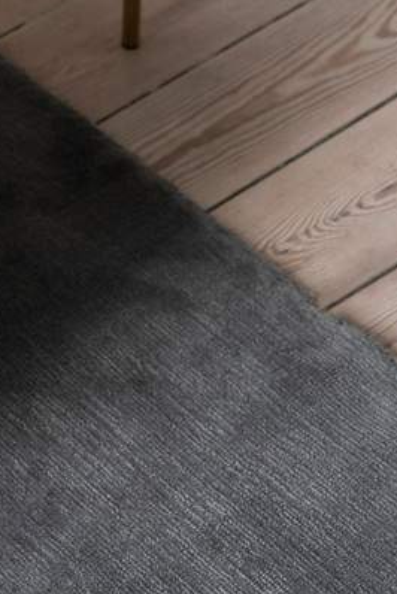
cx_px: -255
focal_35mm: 173
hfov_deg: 7.8
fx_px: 2857
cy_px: -249
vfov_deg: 11.5
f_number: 4
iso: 160
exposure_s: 1/10
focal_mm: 50
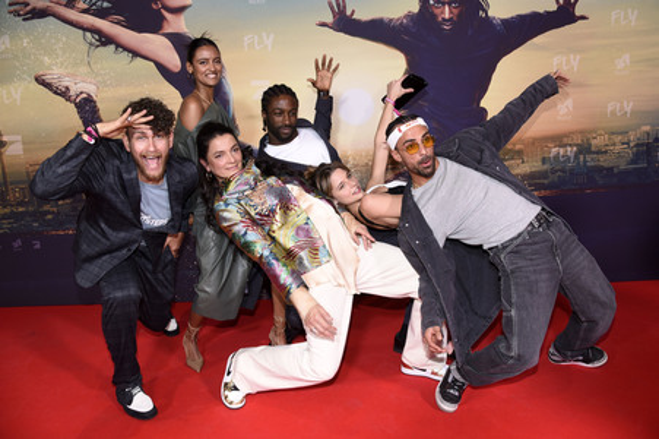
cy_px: 220
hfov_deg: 73.8
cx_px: 330
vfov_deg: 53.1
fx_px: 439
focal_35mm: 24
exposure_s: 1/80
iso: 1250
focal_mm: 24
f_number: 6.3
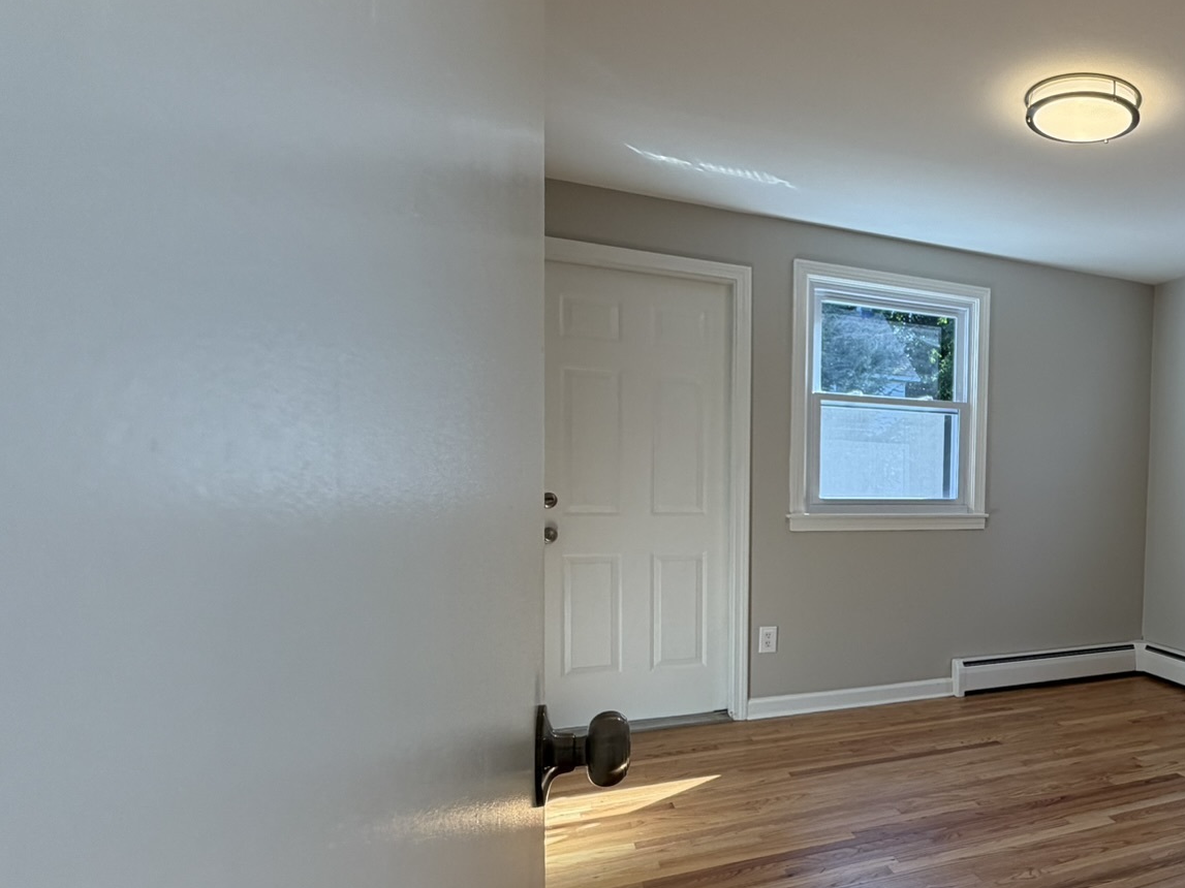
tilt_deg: -3.0
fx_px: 856
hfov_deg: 60.1
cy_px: 518
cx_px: 1041
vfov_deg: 54.6
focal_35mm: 25
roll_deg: -2.0
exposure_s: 1/120
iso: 100
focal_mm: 2.22
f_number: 2.2
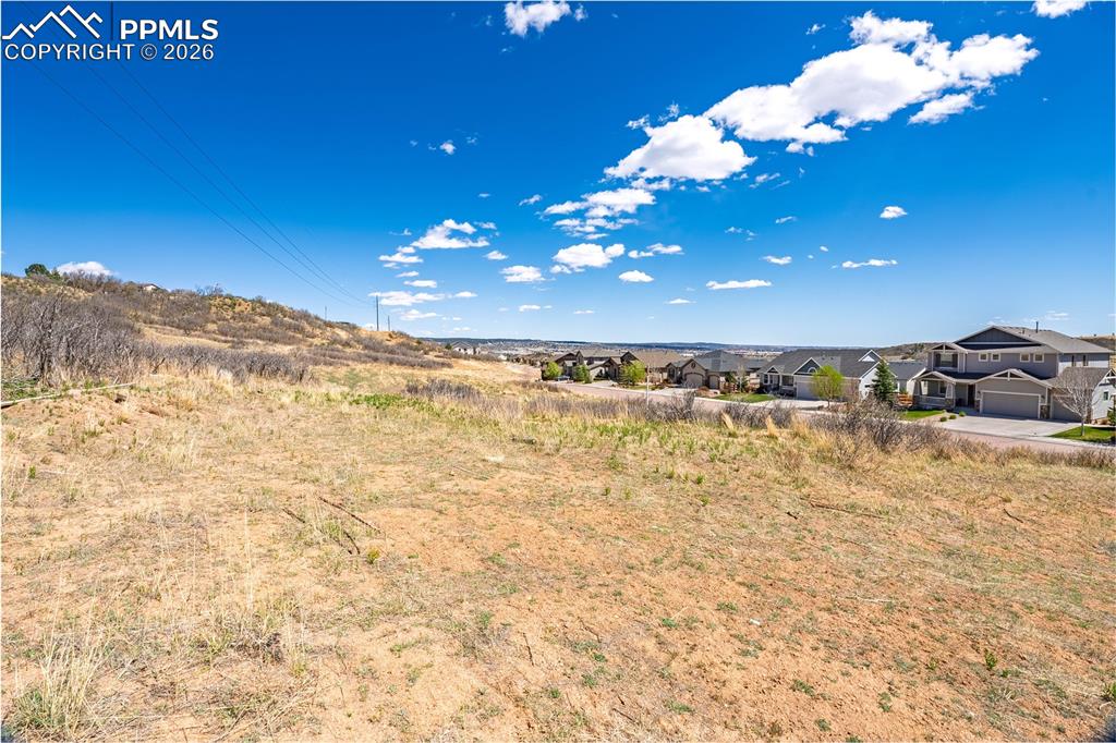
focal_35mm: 15
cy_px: 372
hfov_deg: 100.4
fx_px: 465
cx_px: 558
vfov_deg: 77.3
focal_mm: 10
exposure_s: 1/5000
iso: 100
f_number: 10
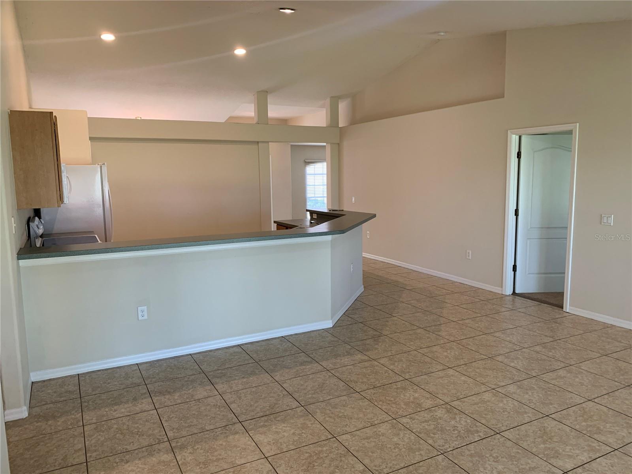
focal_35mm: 26
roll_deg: -0.2
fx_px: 475
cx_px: 316
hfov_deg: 67.3
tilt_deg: -4.0
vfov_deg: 53.1
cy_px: 237
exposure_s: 1/60
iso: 125
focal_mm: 4.25
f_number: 1.8
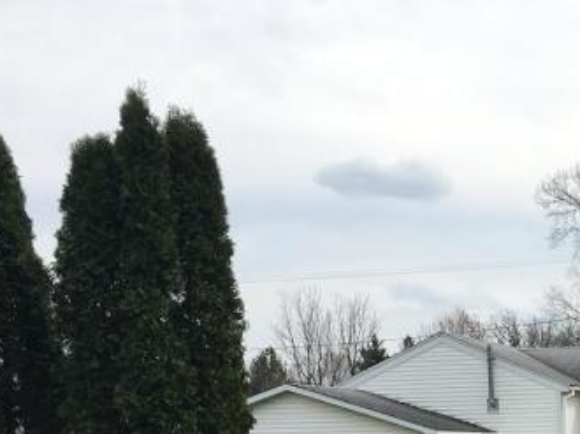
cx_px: 692
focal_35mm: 90
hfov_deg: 20.4
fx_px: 1507
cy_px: 589
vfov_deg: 15.5
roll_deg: -0.8
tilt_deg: -5.9
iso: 25
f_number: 2.2
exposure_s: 1/1508
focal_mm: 4.15
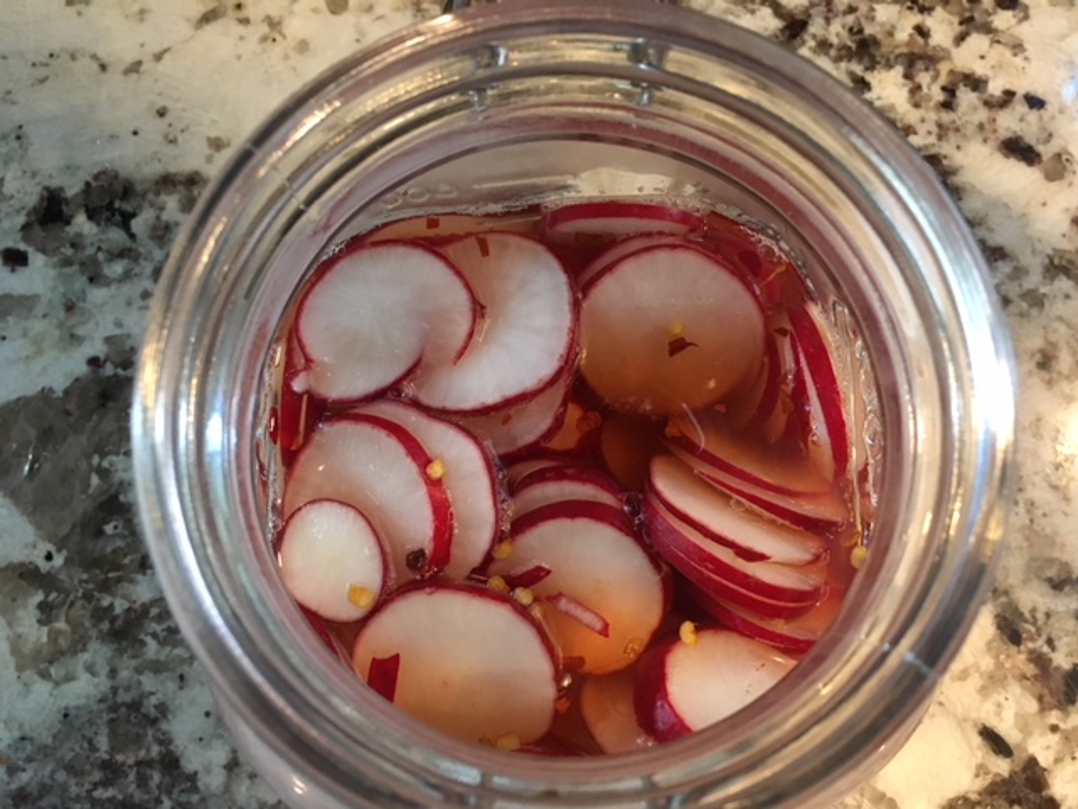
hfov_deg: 61.7
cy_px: 404
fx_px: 903
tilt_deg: -76.8
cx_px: 539
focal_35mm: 29
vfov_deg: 48.2
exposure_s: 1/30
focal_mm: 4.15
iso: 160
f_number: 2.2
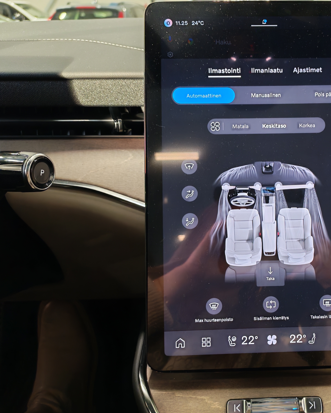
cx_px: 255
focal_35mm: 41
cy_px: 208
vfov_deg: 44.8
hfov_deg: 35.5
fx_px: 502
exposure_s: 1/50
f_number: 1.9
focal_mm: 6.12
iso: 709
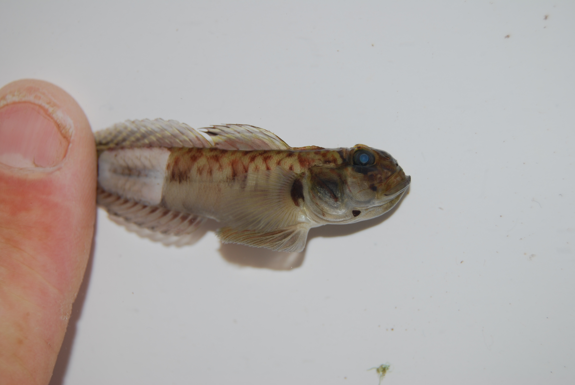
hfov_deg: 24.6
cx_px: 288
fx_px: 1319
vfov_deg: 16.6
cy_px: 192
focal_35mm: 82
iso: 100
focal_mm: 55
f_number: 5.6
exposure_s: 1/125
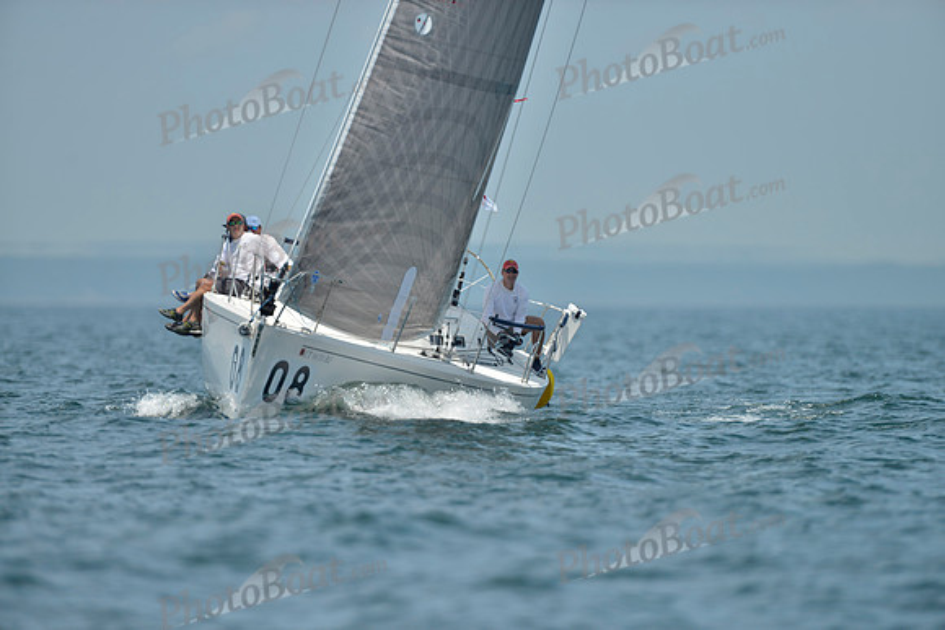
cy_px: 315
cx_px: 472
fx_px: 15753
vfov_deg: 2.3
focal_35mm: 600
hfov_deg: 3.4
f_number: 4
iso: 200
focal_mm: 600
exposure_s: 1/3200
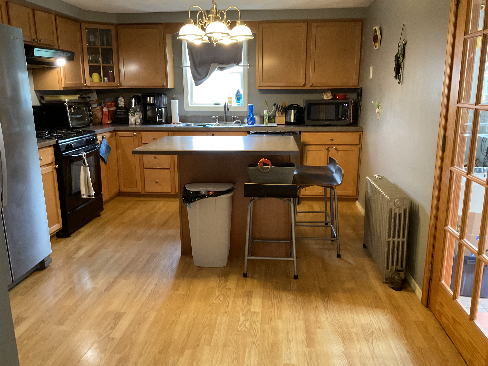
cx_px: 244
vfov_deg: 48.2
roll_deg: +0.6
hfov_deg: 61.7
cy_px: 183
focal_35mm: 29
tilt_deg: -12.2
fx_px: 409
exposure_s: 1/40
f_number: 1.8
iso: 250
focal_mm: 3
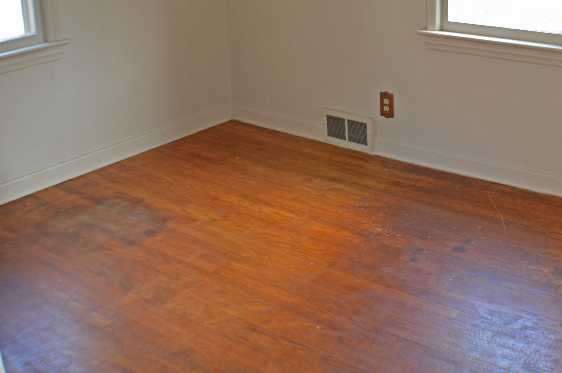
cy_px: 40
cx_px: 439
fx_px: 1045
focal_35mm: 67
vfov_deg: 19.9
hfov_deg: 29.5
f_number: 4
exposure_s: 1/60
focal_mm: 24
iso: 400
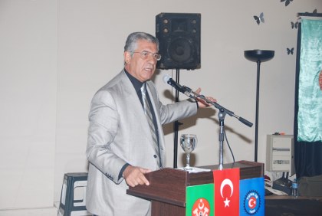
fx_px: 618
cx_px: 161
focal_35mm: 69
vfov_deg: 19.8
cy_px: 108
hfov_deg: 29.2
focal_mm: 46
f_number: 4.8
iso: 200
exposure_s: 1/60
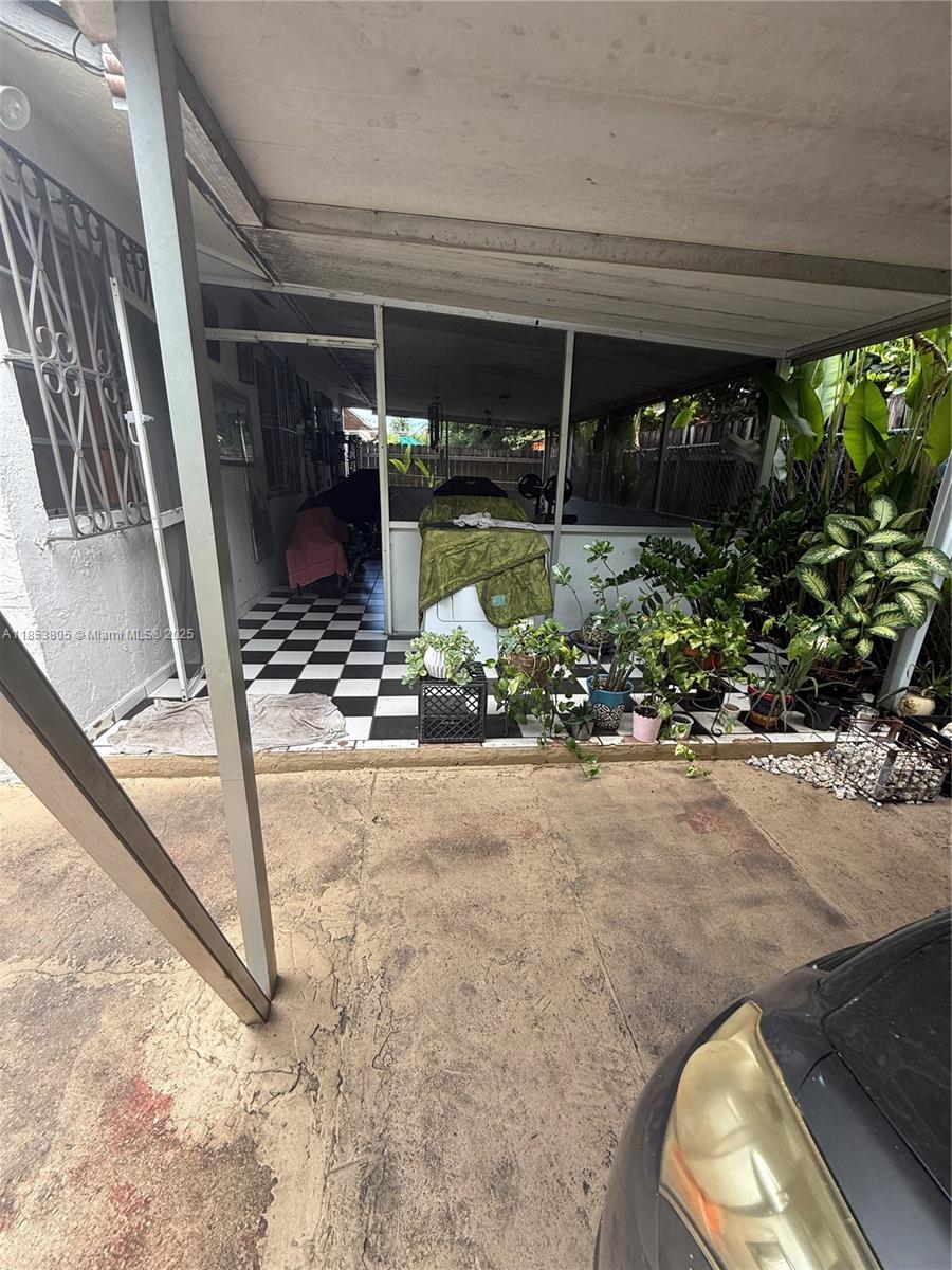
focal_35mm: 14
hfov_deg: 85.7
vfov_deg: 102.1
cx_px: 476
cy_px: 635
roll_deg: -1.7
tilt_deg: -18.3
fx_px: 513
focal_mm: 2.22
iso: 100
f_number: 2.2
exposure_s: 1/99
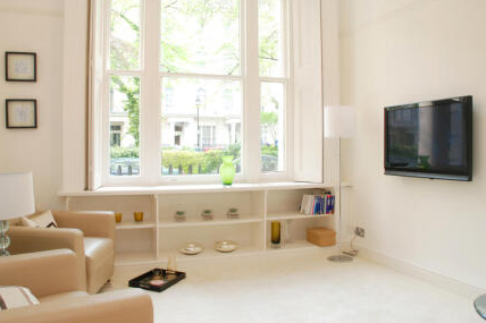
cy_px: 147
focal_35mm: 30
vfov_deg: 43.5
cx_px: 220
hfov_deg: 61.8
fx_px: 405
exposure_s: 1/4
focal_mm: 18
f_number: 11
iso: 125
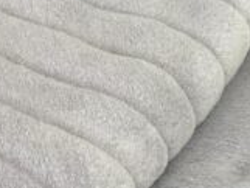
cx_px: -175
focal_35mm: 97
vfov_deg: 15.2
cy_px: 151
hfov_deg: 17.2
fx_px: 701
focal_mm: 4.25
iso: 160
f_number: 1.8
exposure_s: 1/60
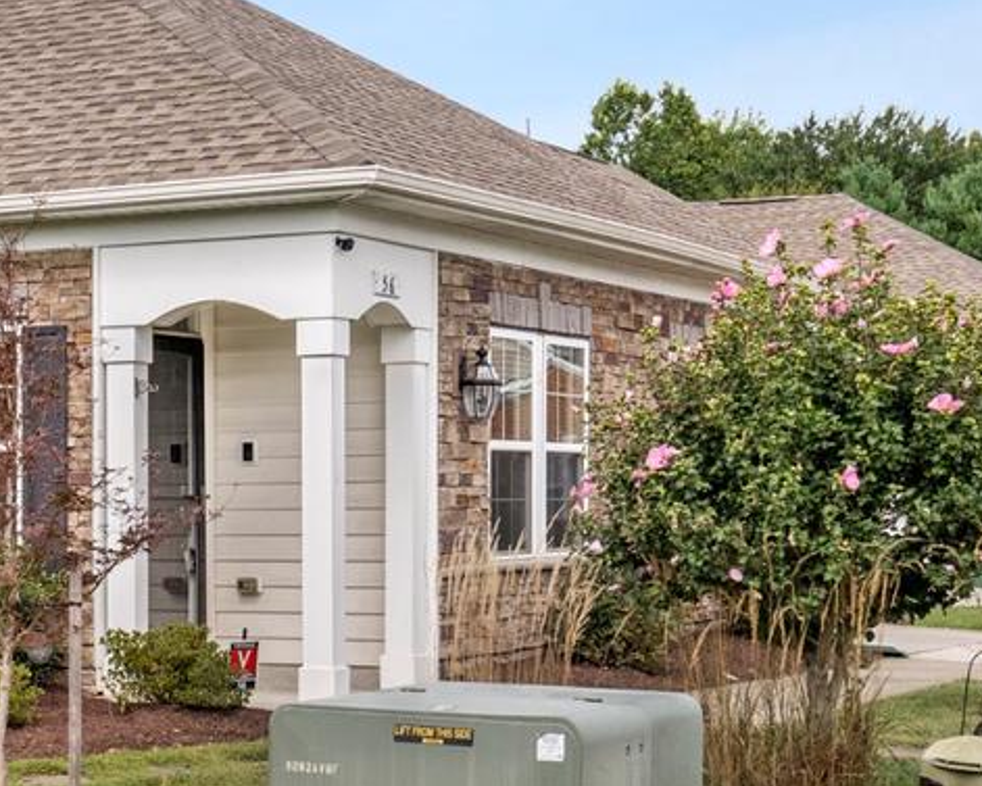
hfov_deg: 20.5
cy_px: 594
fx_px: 2587
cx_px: -108
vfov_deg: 17.2
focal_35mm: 89
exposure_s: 1/800
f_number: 8
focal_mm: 31
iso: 1250
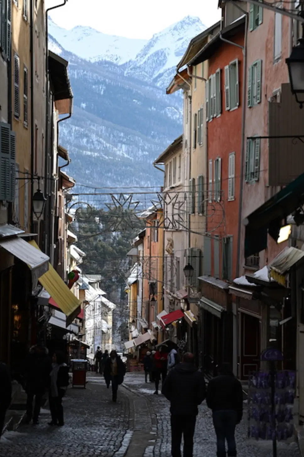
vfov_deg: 23.3
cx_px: 173
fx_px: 1103
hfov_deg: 15.7
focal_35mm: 87
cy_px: 177
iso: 100
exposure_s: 1/400
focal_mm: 70
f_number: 4
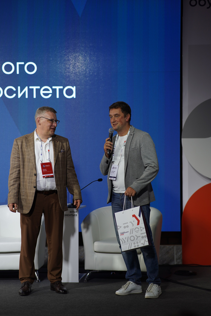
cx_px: 106
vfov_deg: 23.9
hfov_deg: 16.1
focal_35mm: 85
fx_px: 747
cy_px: 158
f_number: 2.2
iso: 125
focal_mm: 85
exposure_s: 1/125
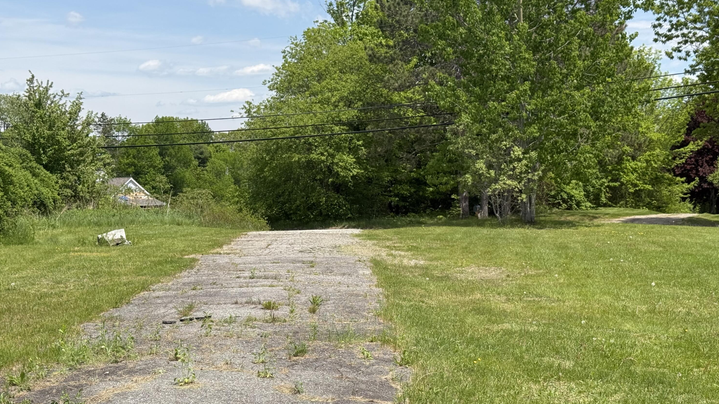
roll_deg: +1.1
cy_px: 232
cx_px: 358
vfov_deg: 22.6
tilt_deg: -2.4
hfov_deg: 39.2
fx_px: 1010
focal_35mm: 53
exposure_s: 1/3891
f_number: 1.78
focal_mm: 6.76
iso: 64
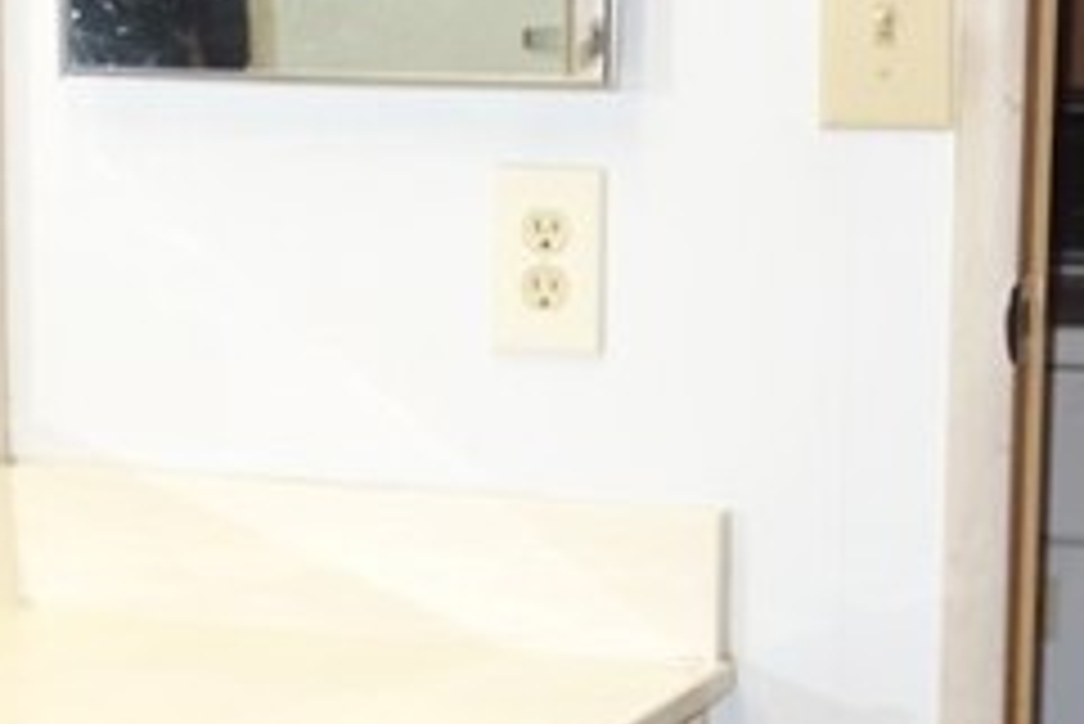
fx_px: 3585
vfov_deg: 11.5
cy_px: 600
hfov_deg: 17.1
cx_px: 306
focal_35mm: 119
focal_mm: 10.4
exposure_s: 1/100
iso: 125
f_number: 2.5
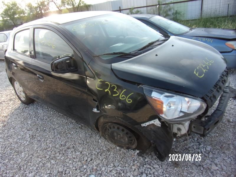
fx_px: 164
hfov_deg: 71.6
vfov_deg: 56.8
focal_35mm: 24
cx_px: 118
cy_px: 88
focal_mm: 4.3
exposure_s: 1/250
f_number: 3.3
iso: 80
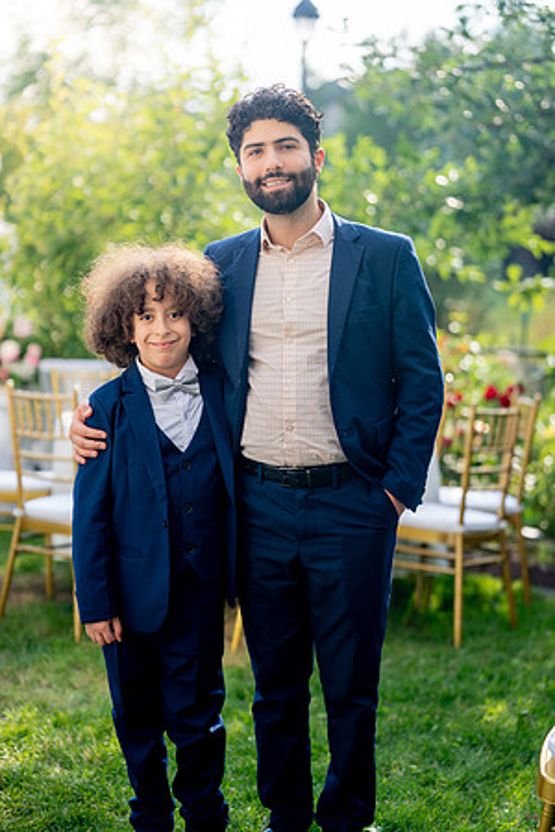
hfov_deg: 20.3
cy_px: 416
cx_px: 278
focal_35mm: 67
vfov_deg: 30.1
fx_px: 1549
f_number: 2
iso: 320
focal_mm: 67
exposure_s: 1/2500
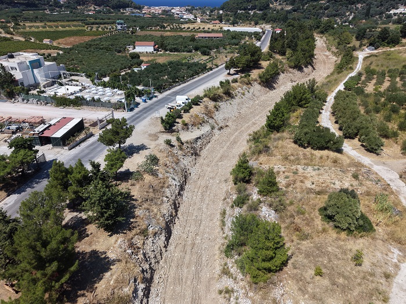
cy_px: 152
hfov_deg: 71.6
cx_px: 203
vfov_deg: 56.8
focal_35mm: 24
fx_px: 281
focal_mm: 8.67
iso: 130
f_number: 1.8
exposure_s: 1/180
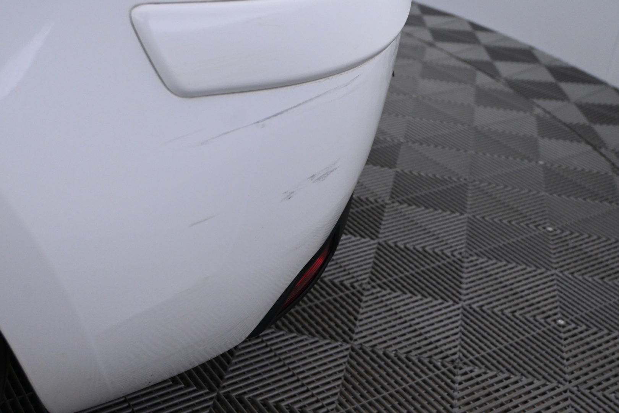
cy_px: 206
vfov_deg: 29.4
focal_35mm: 46
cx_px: 310
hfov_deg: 43.0
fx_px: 787
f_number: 4.8
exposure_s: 1/40
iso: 1600
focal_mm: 30.5
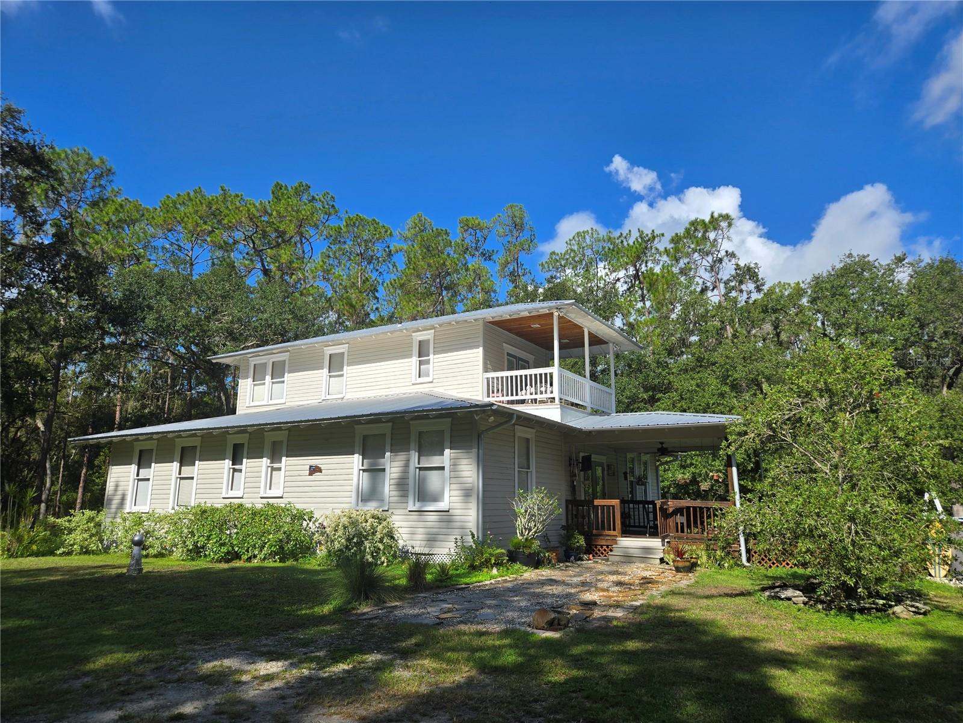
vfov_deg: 58.9
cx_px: 482
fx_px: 640
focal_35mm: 23
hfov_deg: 73.9
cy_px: 362
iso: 25
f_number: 1.8
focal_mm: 5.4
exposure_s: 1/1804
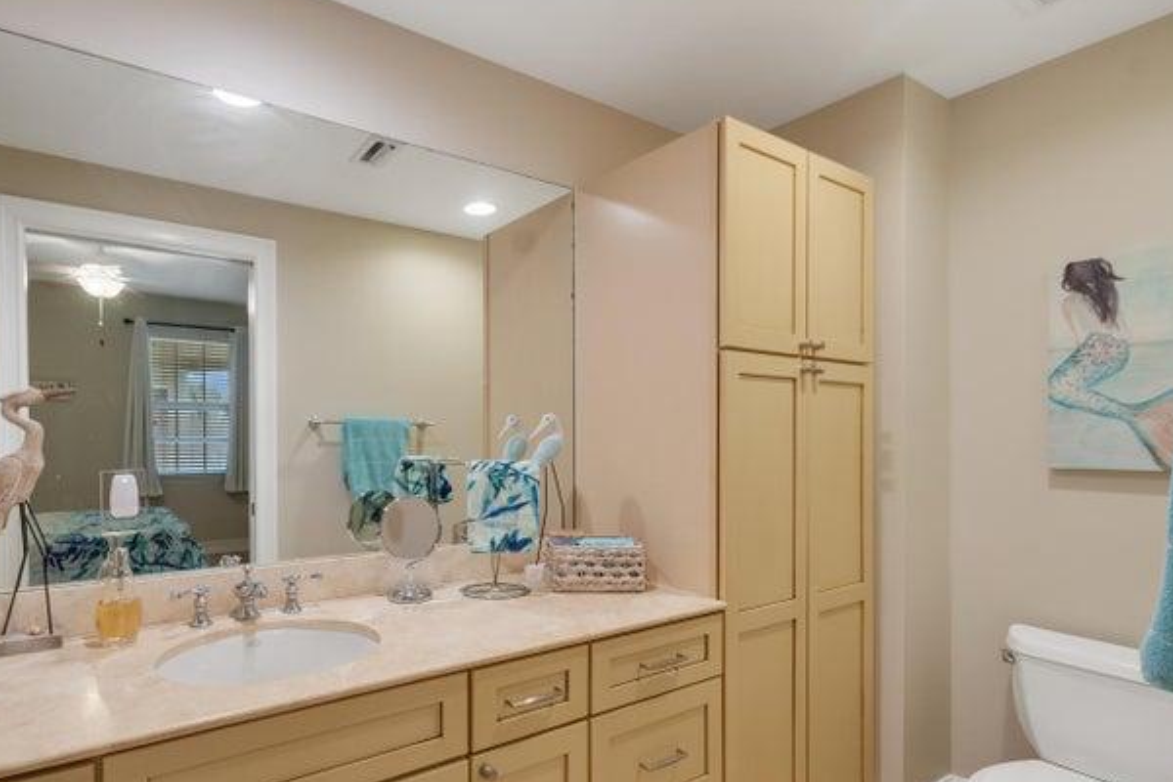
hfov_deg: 89.3
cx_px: 493
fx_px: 586
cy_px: 413
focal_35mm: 18
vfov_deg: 67.3
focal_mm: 10
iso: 320
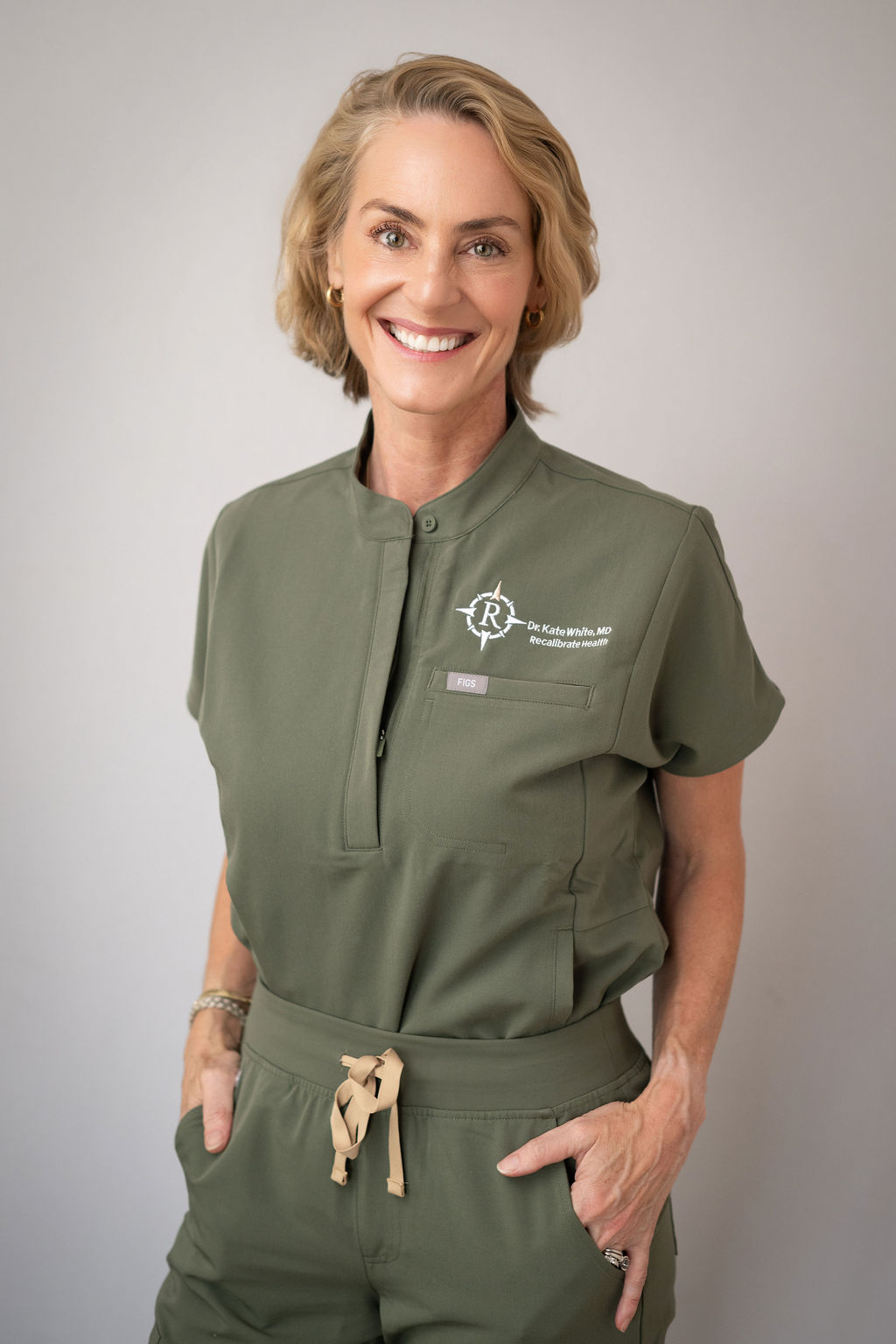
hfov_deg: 27.0
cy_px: 672
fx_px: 1867
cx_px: 448
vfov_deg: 39.6
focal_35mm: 50
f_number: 2.5
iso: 500
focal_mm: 50
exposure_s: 1/200
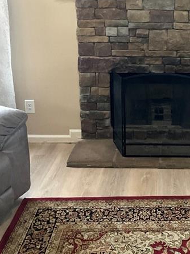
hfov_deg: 28.3
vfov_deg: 36.9
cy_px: 53
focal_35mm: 50
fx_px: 366
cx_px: 163
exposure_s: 1/41
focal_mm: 3
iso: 320
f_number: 1.8
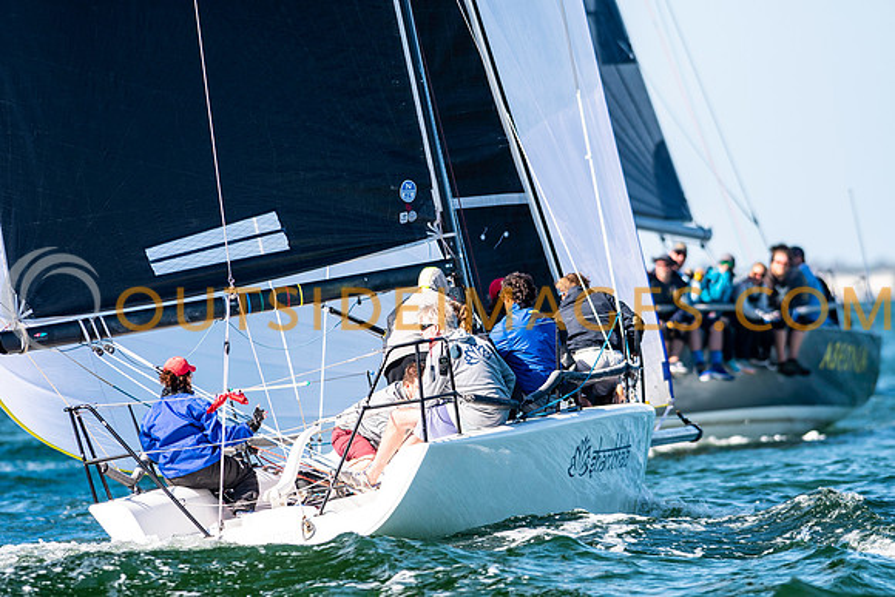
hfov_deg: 4.6
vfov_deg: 3.1
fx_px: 11190
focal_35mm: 450
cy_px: 298
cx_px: 448
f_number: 5
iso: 250
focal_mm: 300
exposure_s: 1/2000
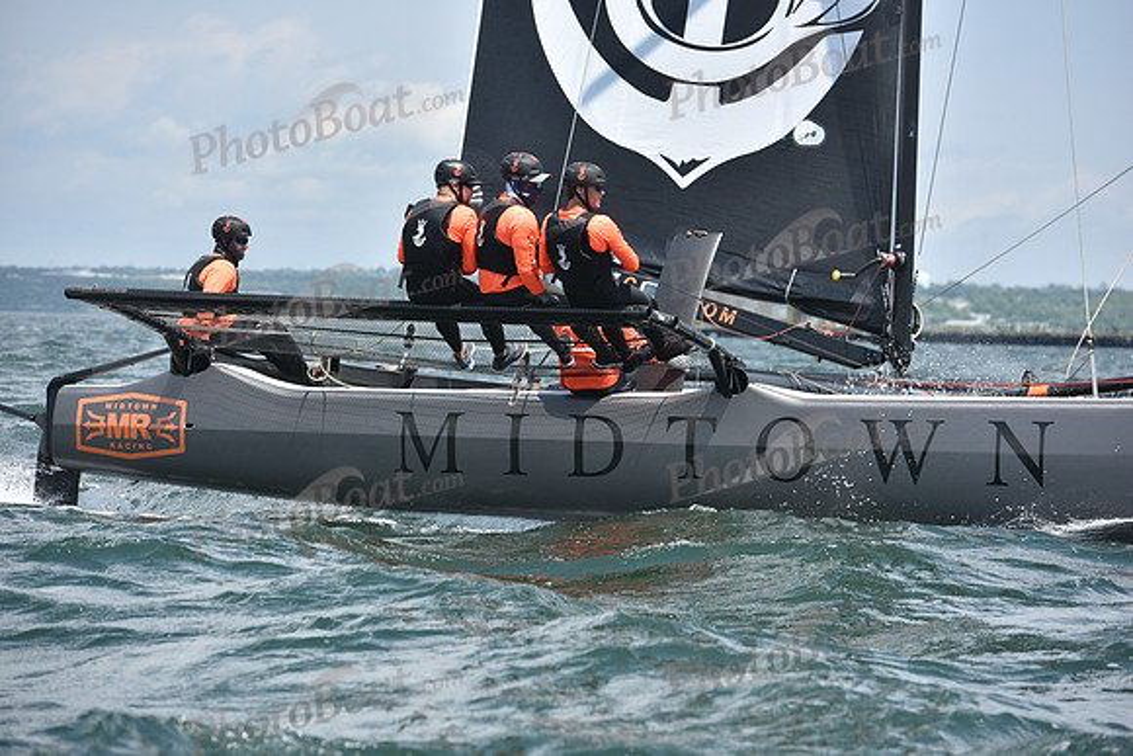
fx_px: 5509
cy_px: 378
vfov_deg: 7.9
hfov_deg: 11.7
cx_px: 566
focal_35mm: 175
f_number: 6.3
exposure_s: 1/1250
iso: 250
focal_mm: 175
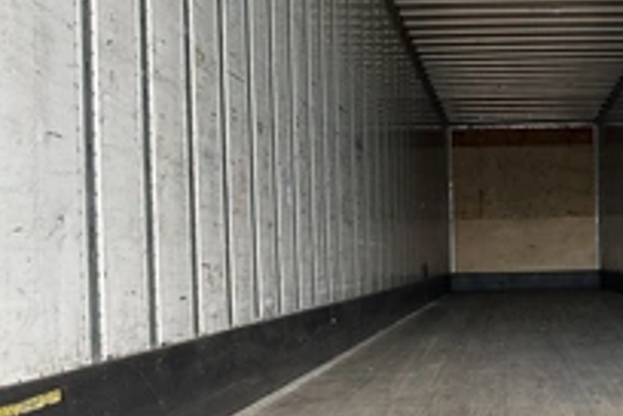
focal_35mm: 59
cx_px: 547
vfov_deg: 22.9
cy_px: 266
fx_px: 1021
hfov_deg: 32.4
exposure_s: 1/122
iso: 25
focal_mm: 3
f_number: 1.8
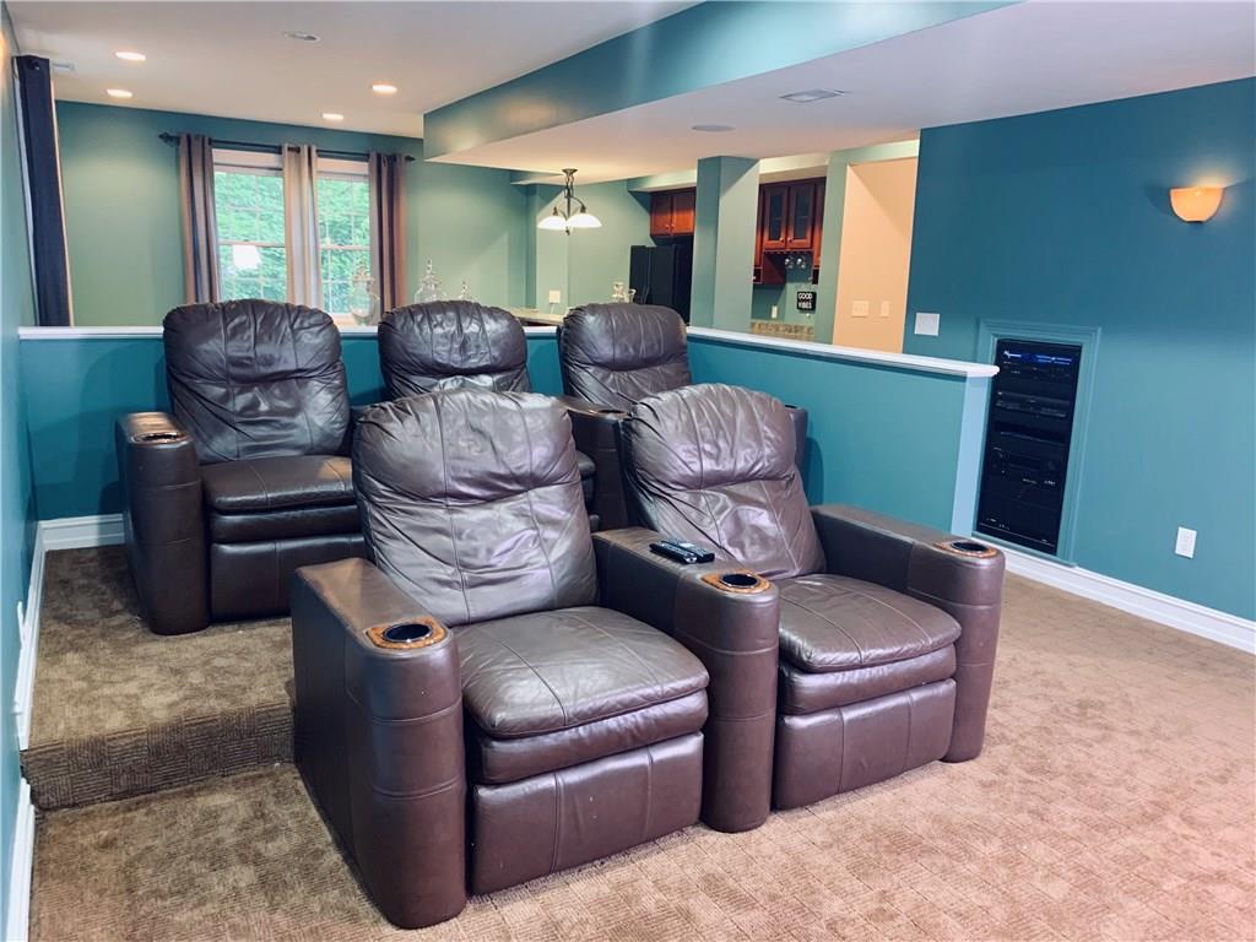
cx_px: 628
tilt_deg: -10.6
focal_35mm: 26
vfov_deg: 53.1
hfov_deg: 67.3
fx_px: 943
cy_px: 471
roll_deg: -2.1
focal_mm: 4.25
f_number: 1.8
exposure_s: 1/30
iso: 320
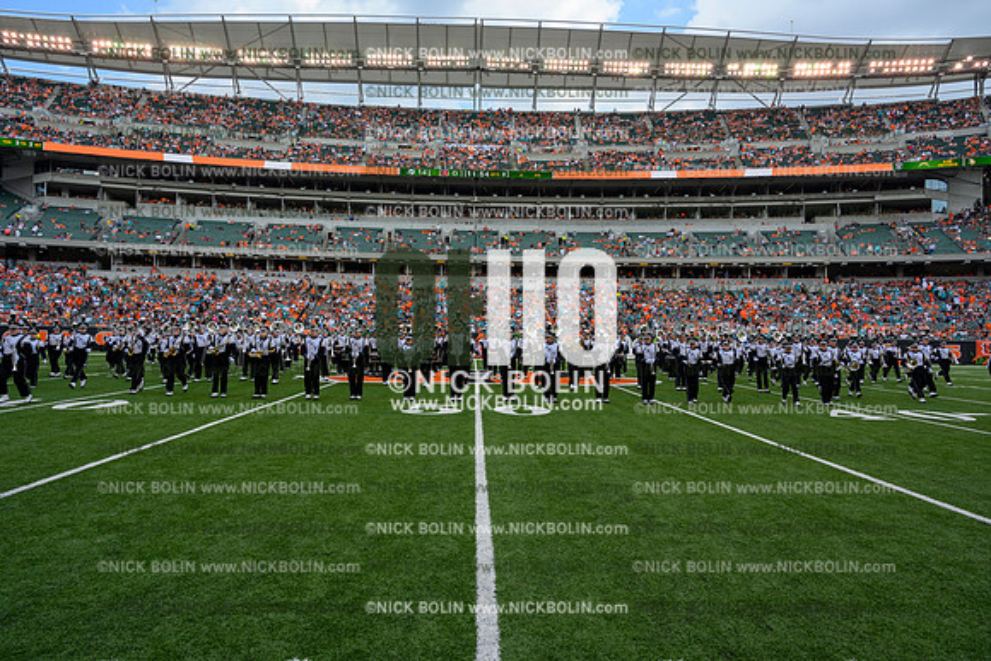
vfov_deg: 53.2
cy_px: 330
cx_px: 496
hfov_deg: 73.7
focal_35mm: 24
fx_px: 661
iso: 80
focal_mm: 24
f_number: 7.1
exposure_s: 1/125
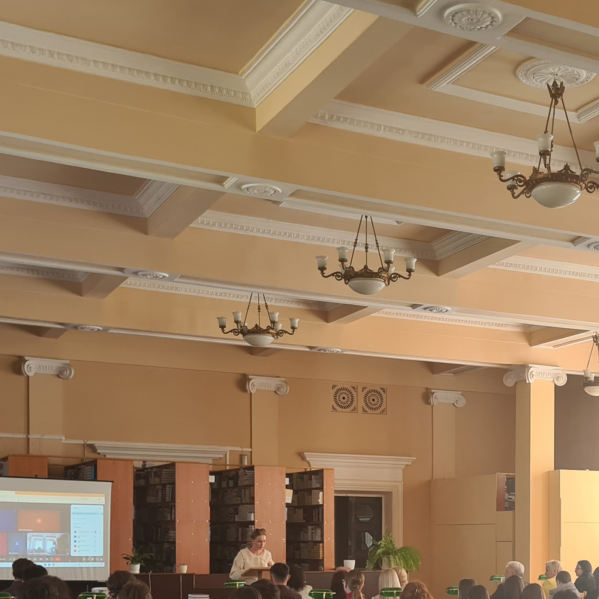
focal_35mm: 58
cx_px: 510
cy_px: 556
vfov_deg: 28.3
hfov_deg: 28.7
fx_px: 1135
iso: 80
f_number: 1.8
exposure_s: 1/120
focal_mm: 5.4
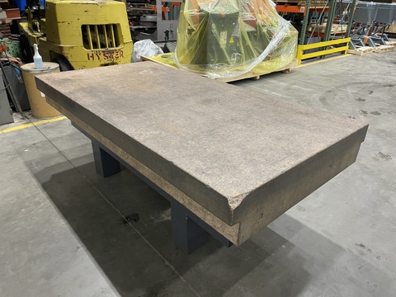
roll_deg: +0.2
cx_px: 198
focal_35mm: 25
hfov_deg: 69.4
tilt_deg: -26.5
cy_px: 148
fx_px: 286
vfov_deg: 54.9
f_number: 1.6
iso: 400
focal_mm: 5.1
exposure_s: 1/60
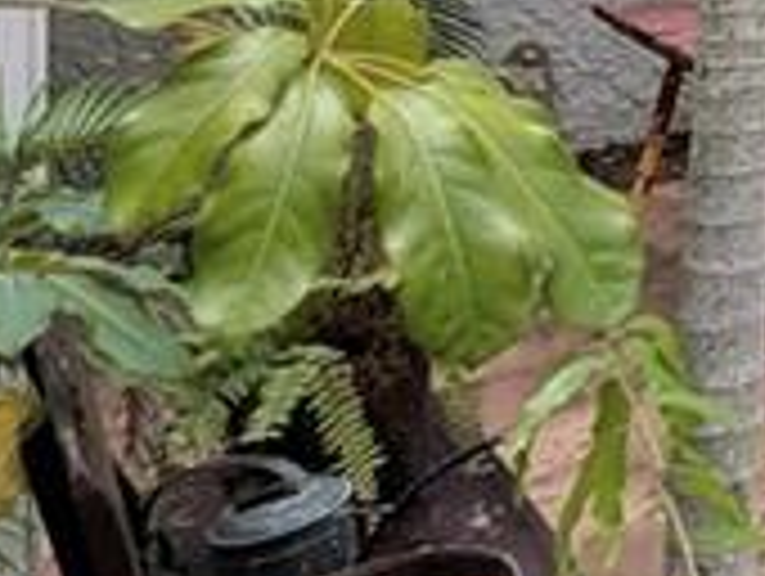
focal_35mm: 72
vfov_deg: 17.6
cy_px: -369
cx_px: 1588
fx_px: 1593
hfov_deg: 17.6
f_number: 1.7
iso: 47
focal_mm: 2.02
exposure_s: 1/1220
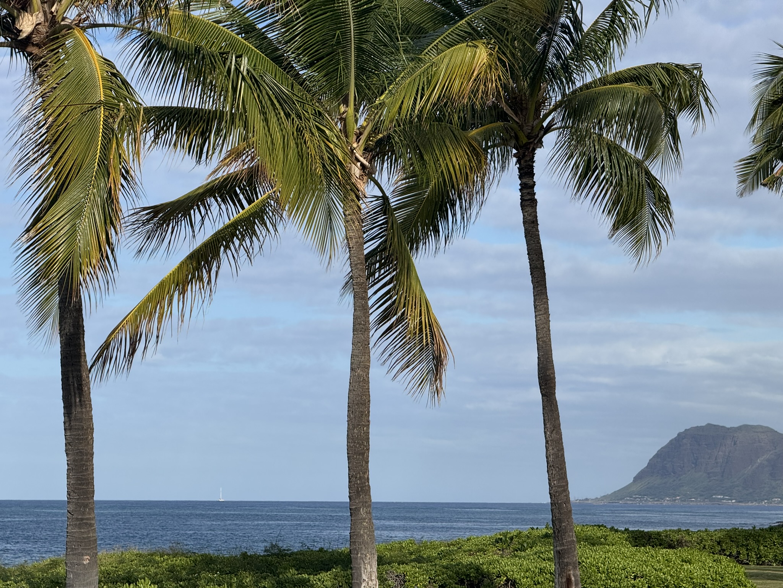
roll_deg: -0.7
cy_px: 294
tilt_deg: +4.2
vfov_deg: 12.3
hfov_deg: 16.4
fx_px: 2714
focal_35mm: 120
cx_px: 392
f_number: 2.8
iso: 50
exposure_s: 1/2212
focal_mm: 15.66
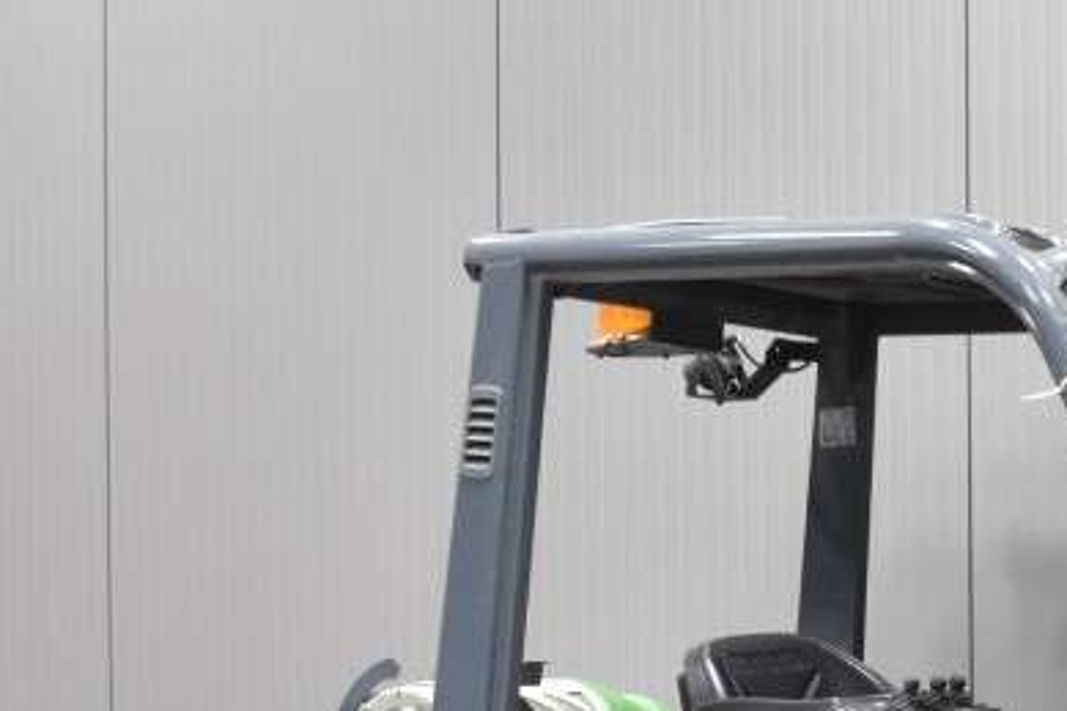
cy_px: 813
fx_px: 3156
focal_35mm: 107
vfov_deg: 12.6
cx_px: 1196
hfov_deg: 18.4
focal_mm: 23
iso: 1600
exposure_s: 1/25
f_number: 5
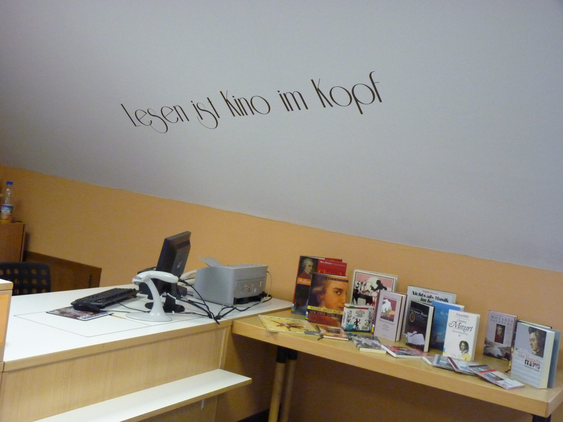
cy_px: 211
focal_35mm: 48
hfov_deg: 39.7
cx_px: 282
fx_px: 781
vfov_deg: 30.3
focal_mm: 8.5
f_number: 3.2
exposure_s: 1/40
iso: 800
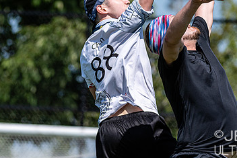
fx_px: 3550
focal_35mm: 539
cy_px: 45
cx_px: 152
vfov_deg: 2.6
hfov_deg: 3.8
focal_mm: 200
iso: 200
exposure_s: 1/2500
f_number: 4
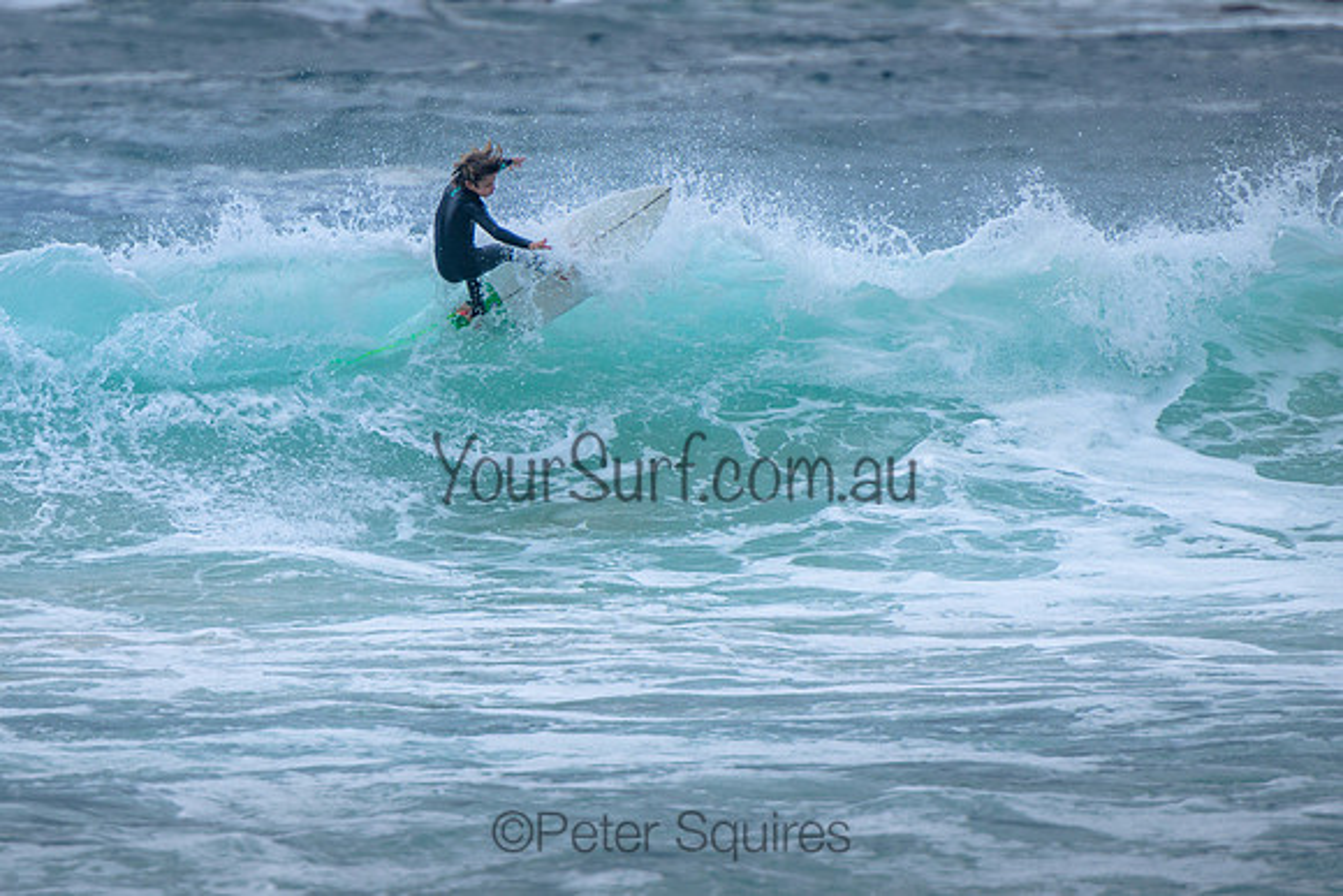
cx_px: 575
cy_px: 398
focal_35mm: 550
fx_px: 20527
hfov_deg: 3.7
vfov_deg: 2.5
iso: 250
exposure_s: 1/2000
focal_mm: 400
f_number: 5.6
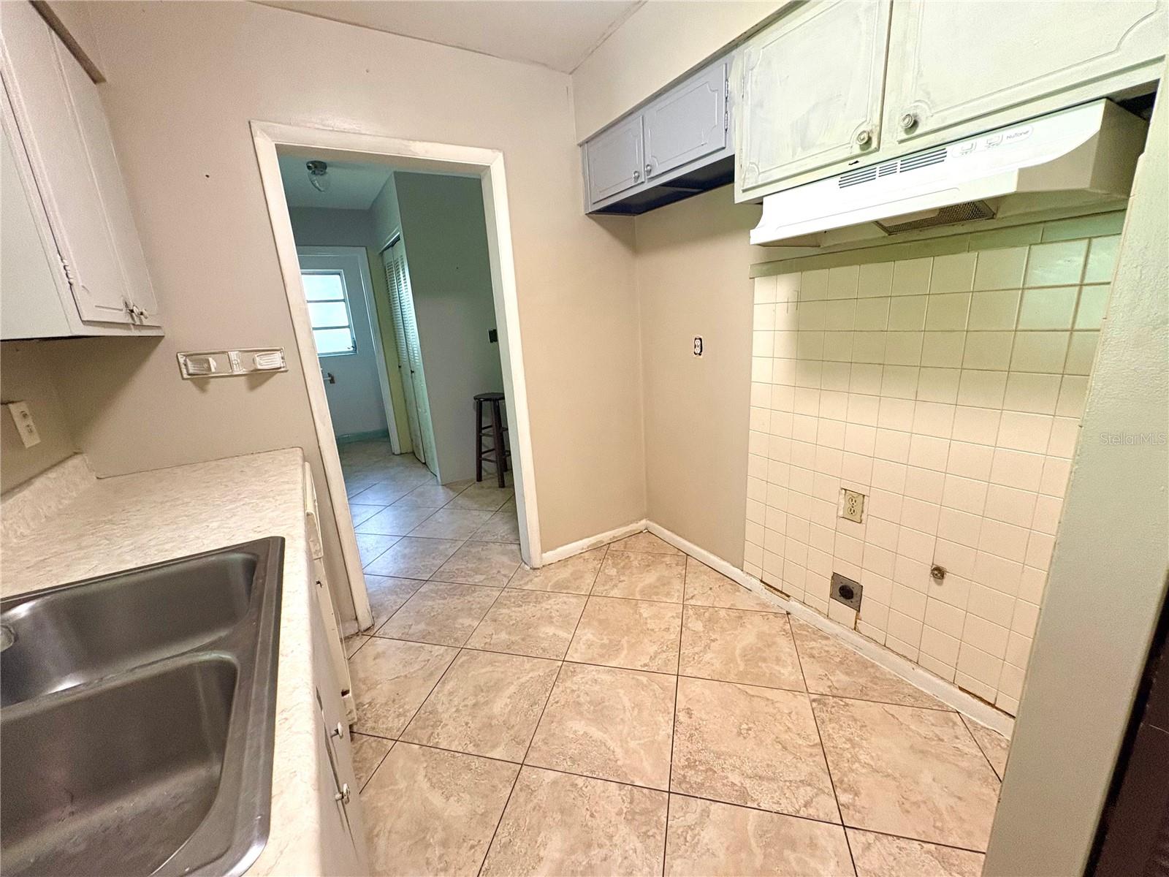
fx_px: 473
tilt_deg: -14.3
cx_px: 584
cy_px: 438
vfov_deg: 85.7
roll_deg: +3.7
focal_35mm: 14
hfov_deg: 102.1
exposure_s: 1/60
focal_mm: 2.22
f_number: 2.2
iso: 320
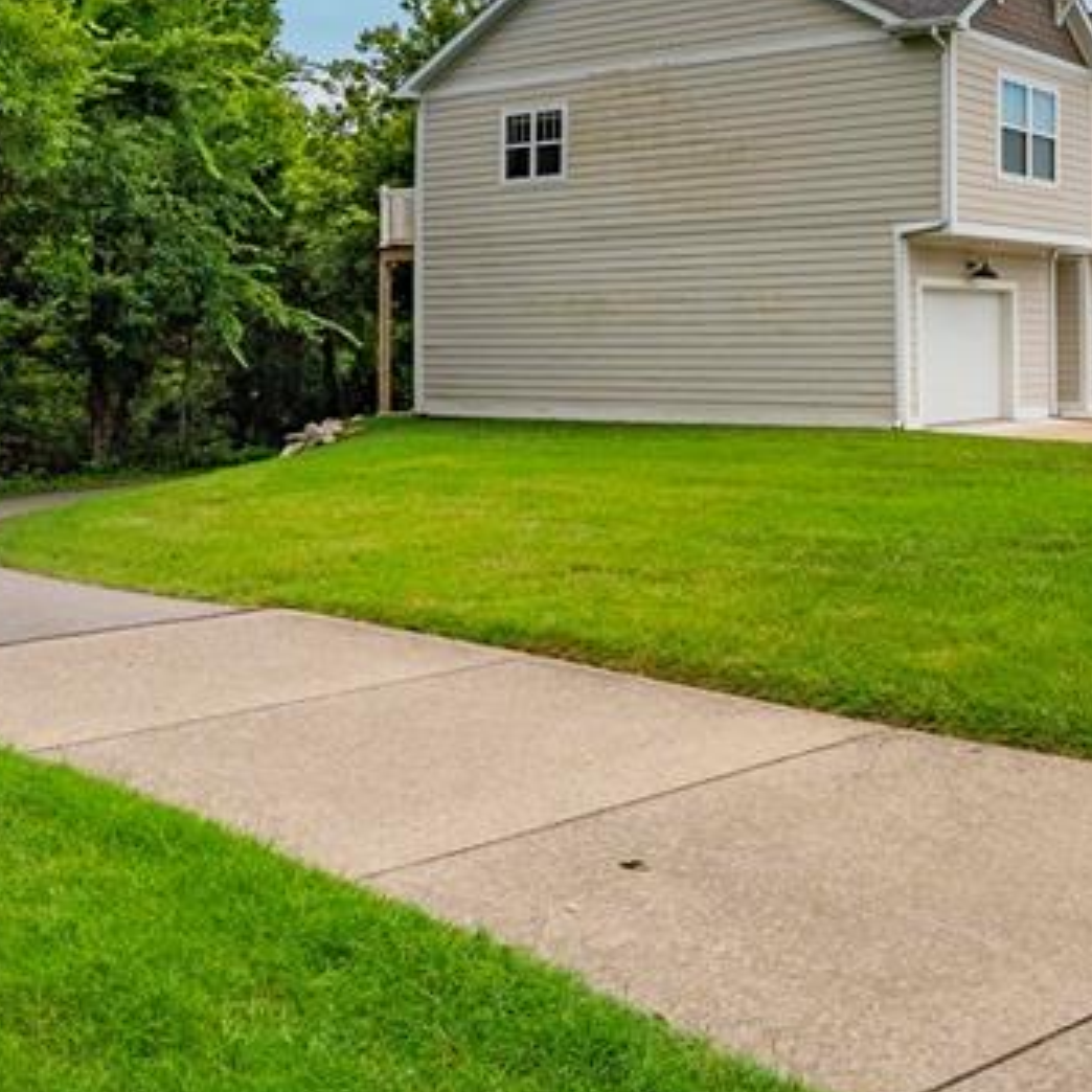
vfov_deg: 40.8
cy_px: 284
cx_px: 1057
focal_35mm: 40
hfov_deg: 37.9
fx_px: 1428
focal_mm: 16
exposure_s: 1/1250
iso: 1000
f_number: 11
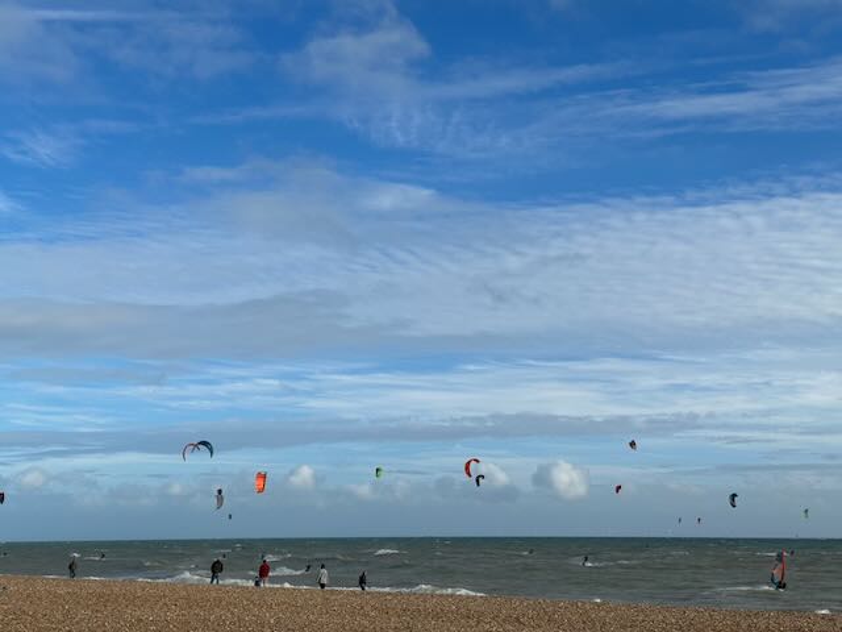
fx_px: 1168
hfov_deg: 39.7
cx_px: 421
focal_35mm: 48
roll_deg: +0.4
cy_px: 316
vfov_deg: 30.3
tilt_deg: +10.6
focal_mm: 6.86
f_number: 1.78
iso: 64
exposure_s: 1/5000
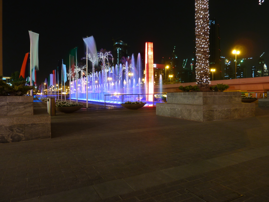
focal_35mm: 25
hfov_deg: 69.4
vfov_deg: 54.9
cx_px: 134
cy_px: 101
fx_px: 194
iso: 80
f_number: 3.3
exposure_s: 2
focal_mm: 4.1
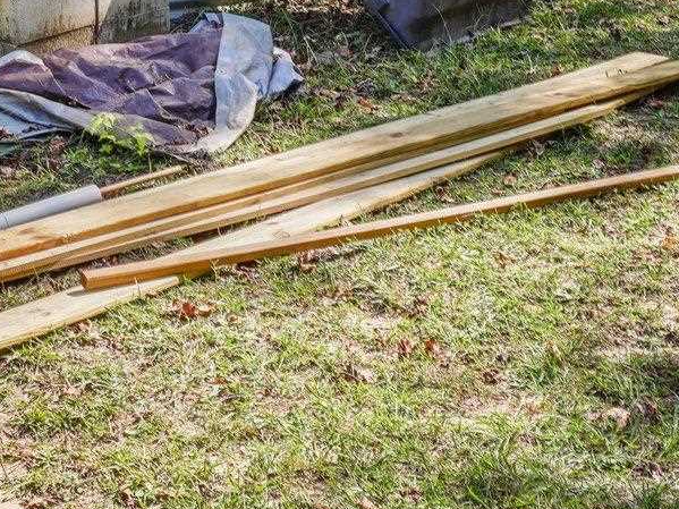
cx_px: 45
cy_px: -210
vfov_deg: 15.1
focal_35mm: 92
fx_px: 1804
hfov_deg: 20.8
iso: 100
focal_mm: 28
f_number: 9
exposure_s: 1/3
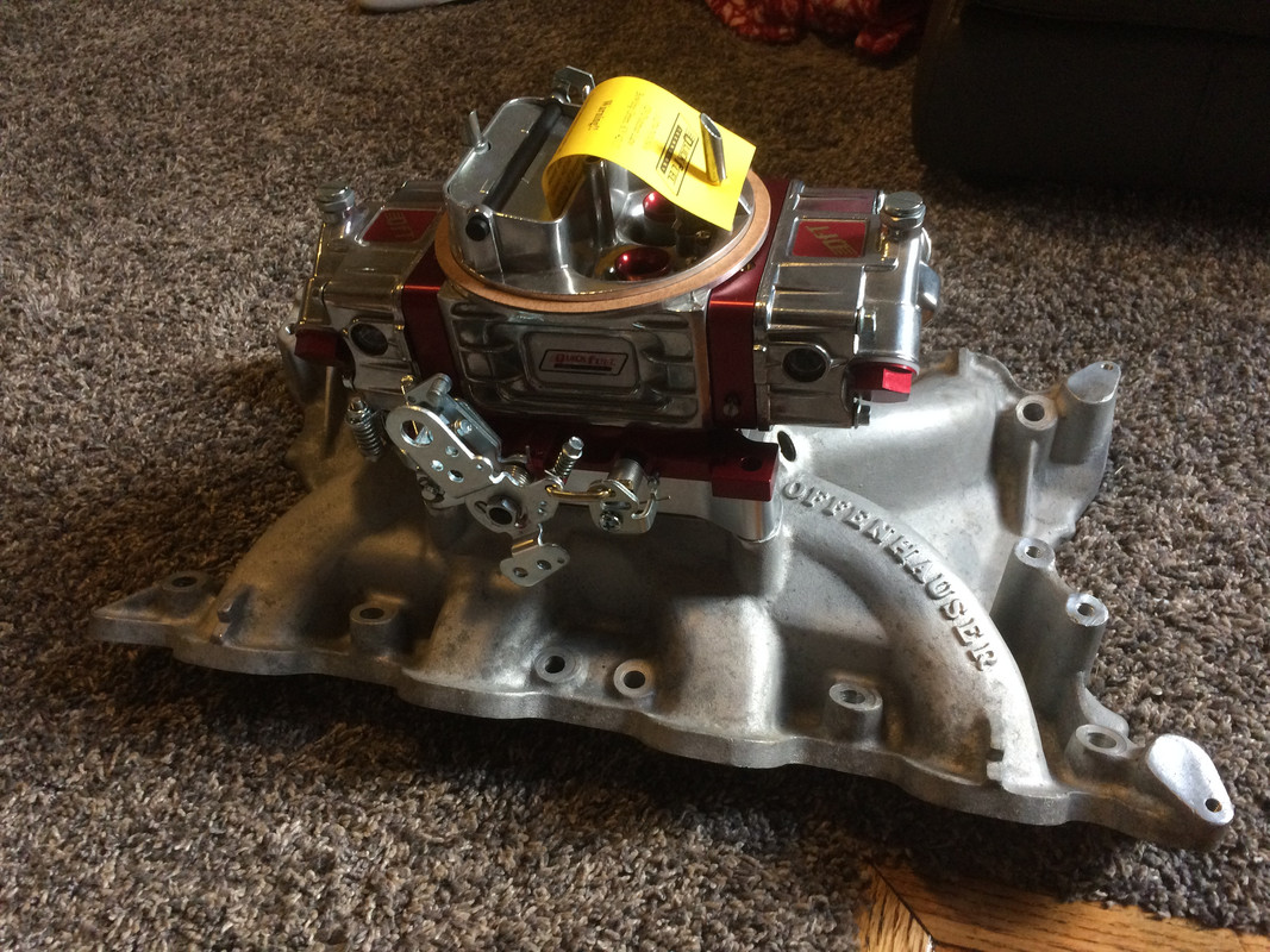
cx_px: 635
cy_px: 476
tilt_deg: -44.6
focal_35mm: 29
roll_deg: +2.3
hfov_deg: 61.7
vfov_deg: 48.2
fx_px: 1064
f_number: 2.2
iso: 250
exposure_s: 1/30
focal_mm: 4.15
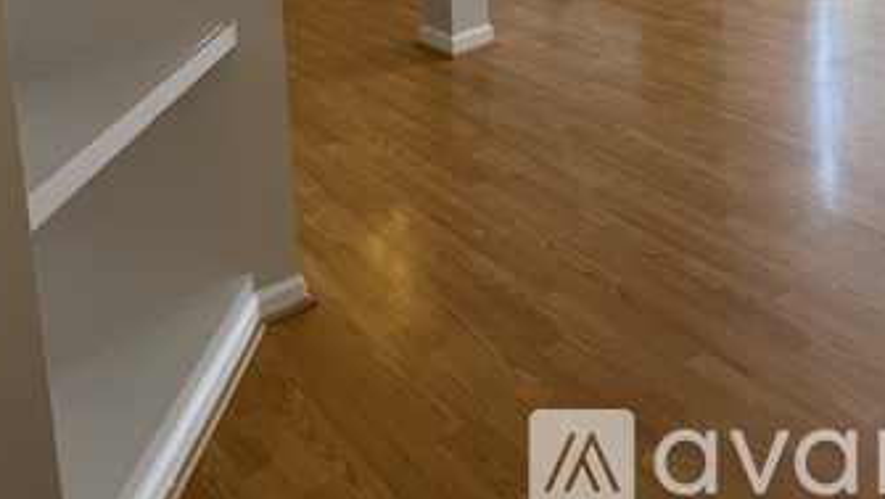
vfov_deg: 26.1
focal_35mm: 39
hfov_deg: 51.6
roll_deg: +1.9
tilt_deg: -8.1
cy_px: -145
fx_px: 916
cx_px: 461
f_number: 1.78
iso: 80
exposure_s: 1/196
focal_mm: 6.76
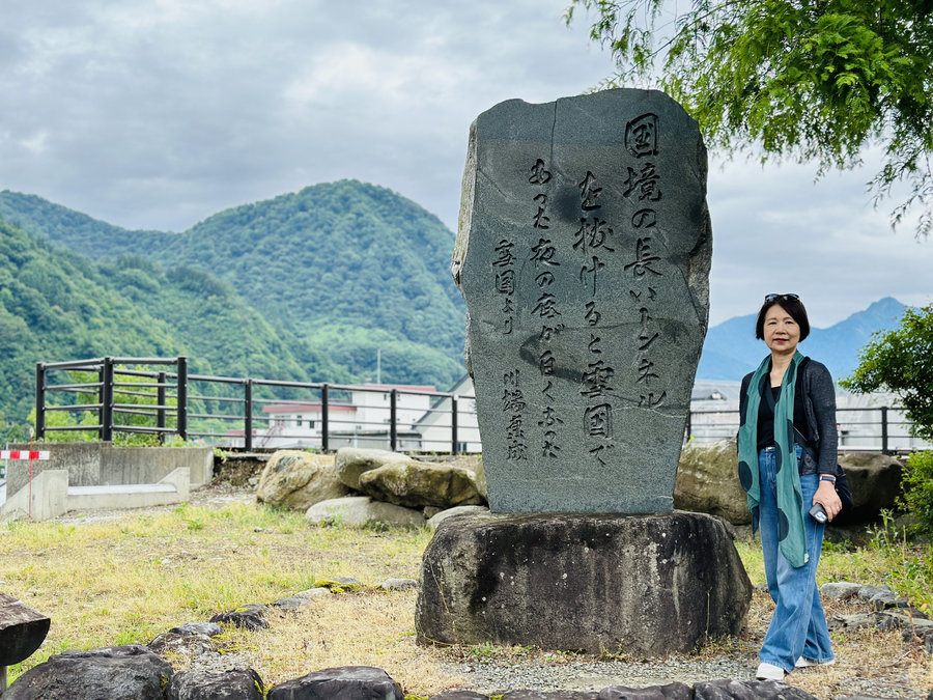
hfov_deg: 39.7
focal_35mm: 48
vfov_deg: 30.3
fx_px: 1294
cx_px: 466
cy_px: 350
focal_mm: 6.86
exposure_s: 1/1517
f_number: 1.78
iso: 80
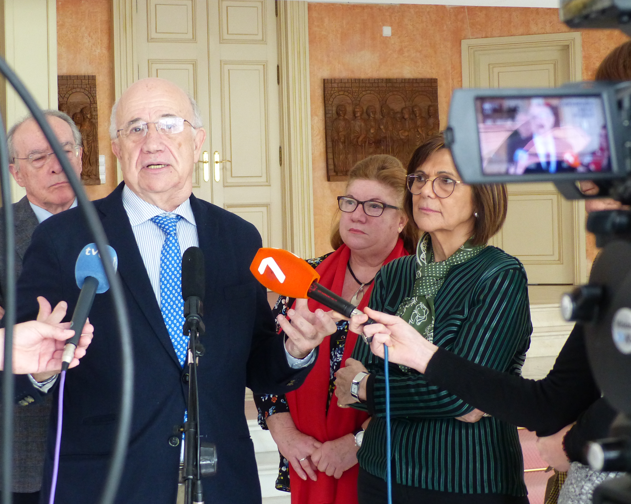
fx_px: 1344
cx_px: 228
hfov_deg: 26.3
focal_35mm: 72
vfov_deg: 21.2
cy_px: 211
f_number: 2.8
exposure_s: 1/60
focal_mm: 10.1
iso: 320
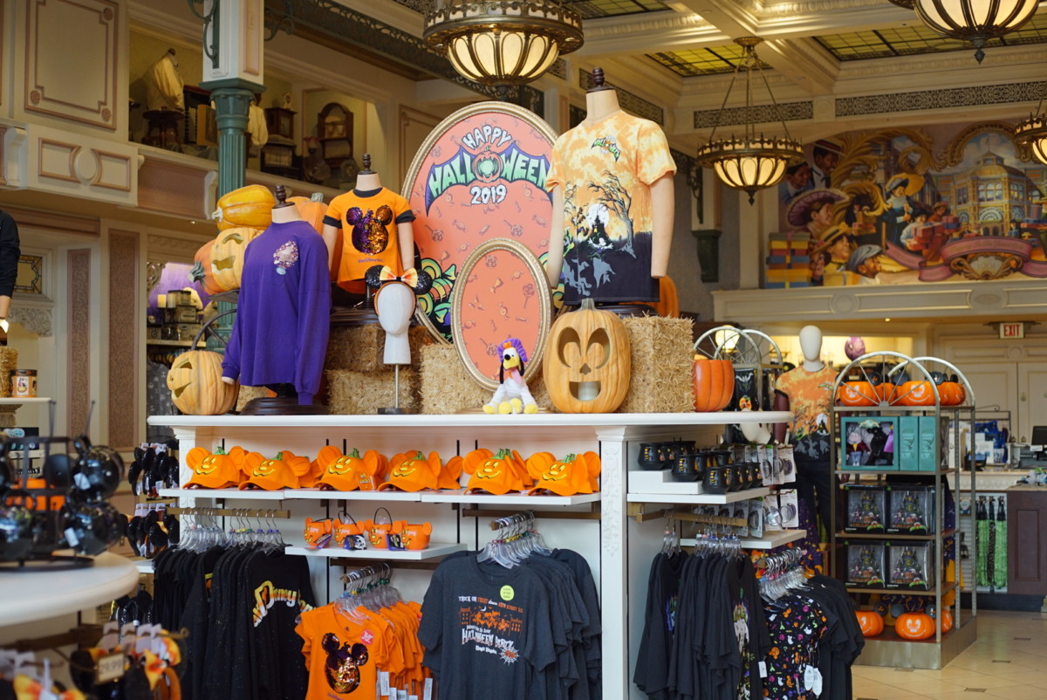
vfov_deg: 27.0
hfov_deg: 39.6
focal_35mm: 50
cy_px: 350
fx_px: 1455
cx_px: 524
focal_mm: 50
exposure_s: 1/160
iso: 1000
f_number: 4
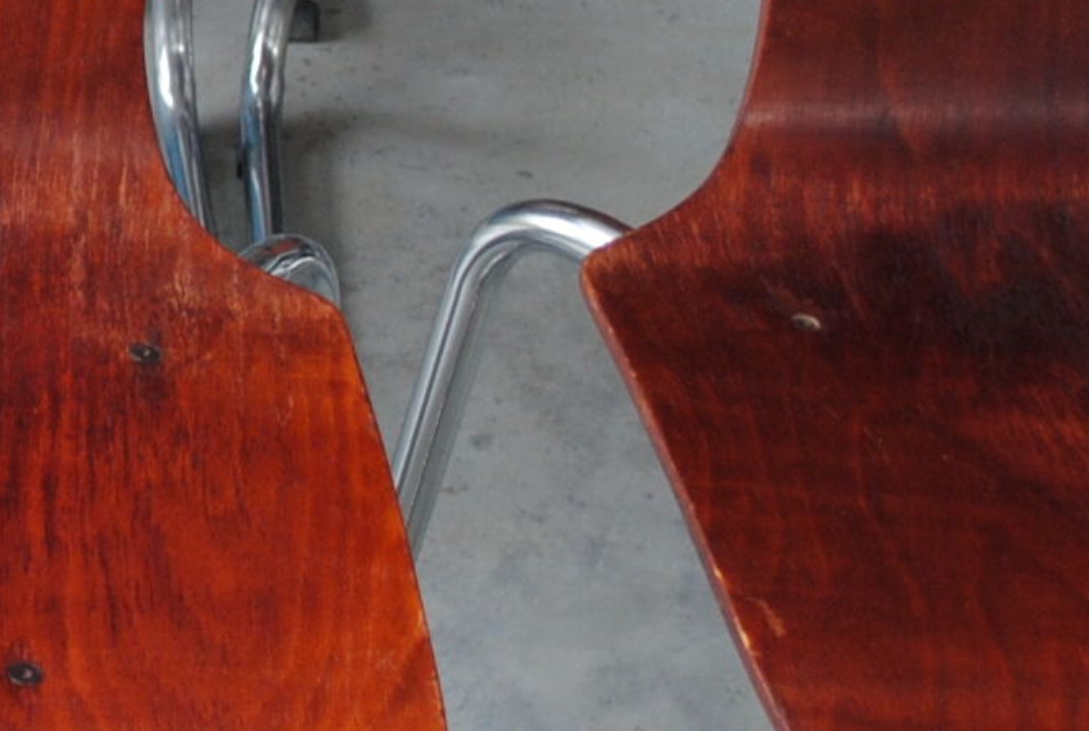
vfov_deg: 10.5
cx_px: -371
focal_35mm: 131
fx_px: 3971
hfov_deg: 14.8
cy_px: 76
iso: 280
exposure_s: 1/30
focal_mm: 20
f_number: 3.8
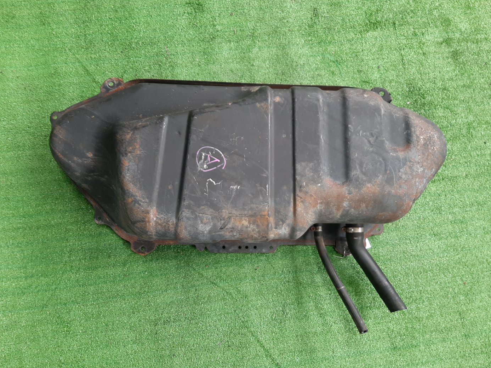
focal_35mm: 27
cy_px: 182
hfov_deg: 65.3
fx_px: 383
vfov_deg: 51.3
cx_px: 250
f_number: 1.7
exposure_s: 1/50
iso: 112
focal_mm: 3.93
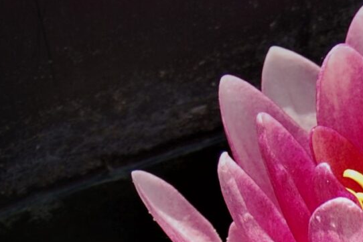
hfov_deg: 5.2
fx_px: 3925
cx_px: 745
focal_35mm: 389
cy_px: 461
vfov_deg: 3.5
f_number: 9
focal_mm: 55
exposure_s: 1/320
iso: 200
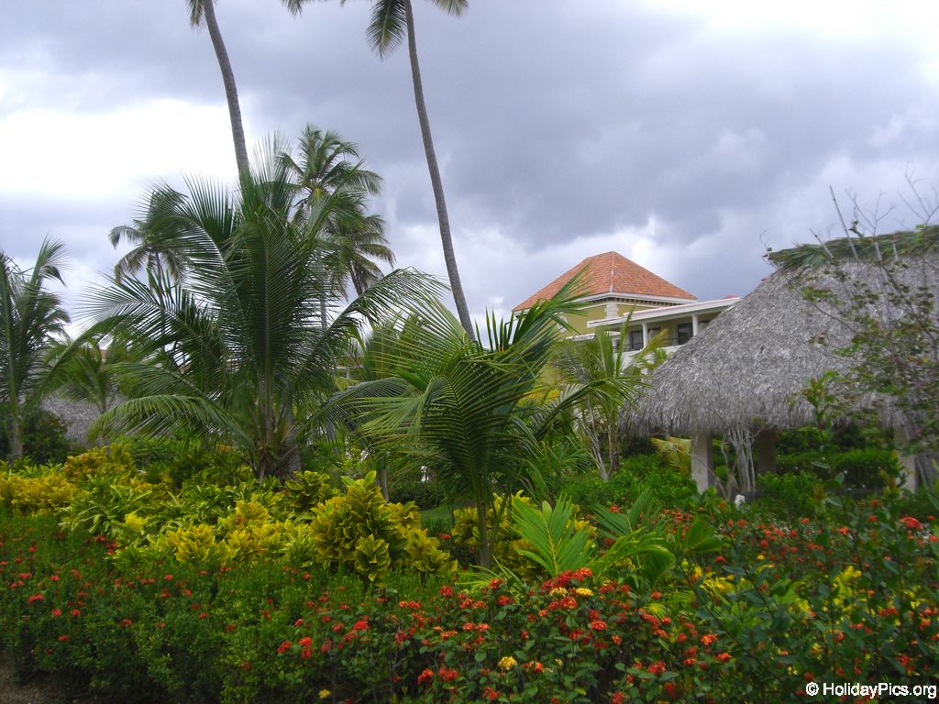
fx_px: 1031
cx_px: 470
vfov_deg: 37.7
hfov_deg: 49.0
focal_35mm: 38
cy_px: 352
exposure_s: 1/160
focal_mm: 6.2
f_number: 8
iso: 100
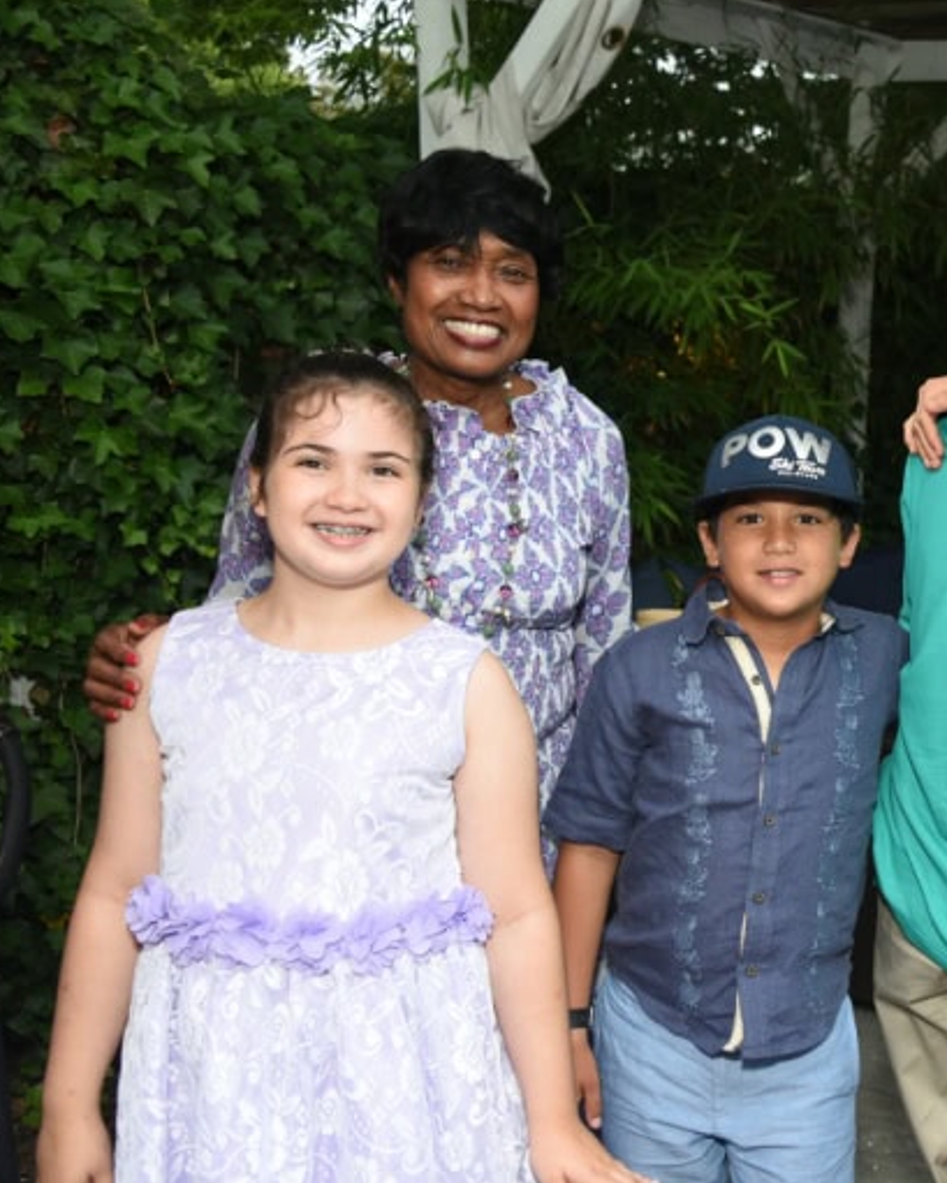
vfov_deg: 37.3
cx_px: 910
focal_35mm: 50
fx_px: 1751
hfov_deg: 28.7
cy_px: 567
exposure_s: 1/125
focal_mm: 34
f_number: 5
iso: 640
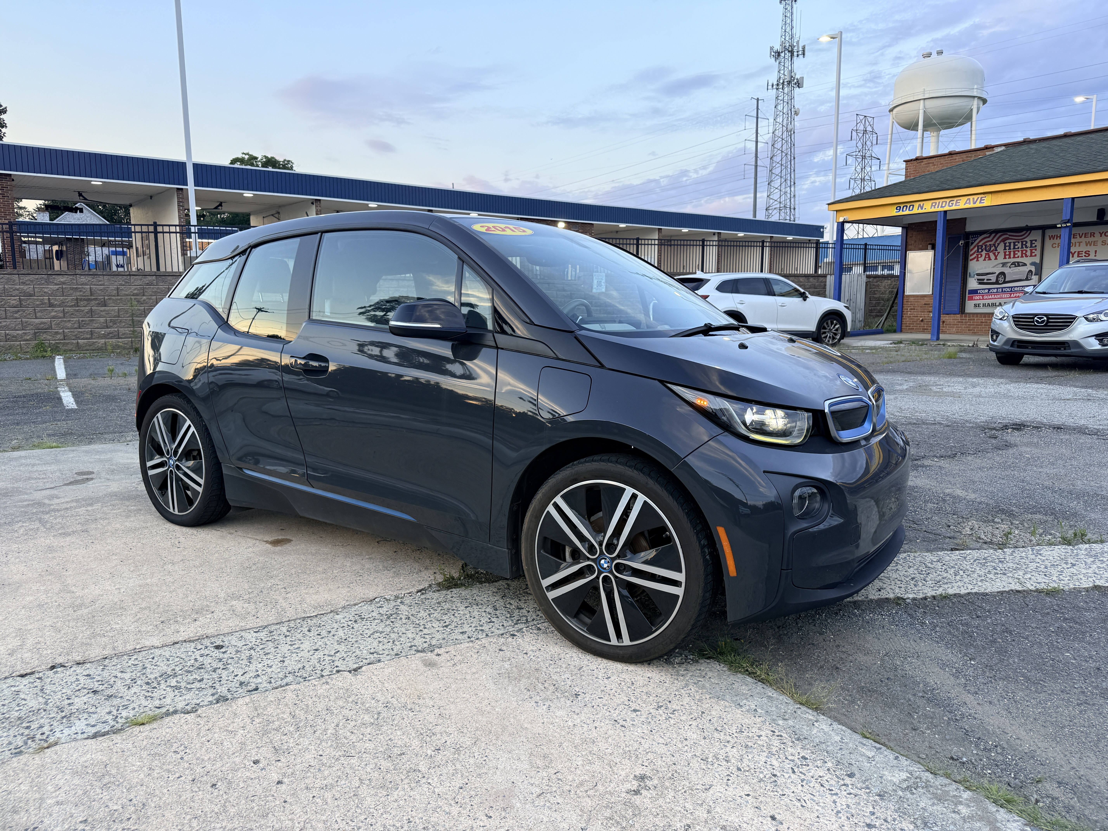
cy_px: 416
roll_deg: +1.0
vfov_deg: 56.8
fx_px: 768
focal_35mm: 24
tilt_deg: -6.7
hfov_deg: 71.6
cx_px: 554
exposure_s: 1/170
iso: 80
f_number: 1.78
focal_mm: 6.76
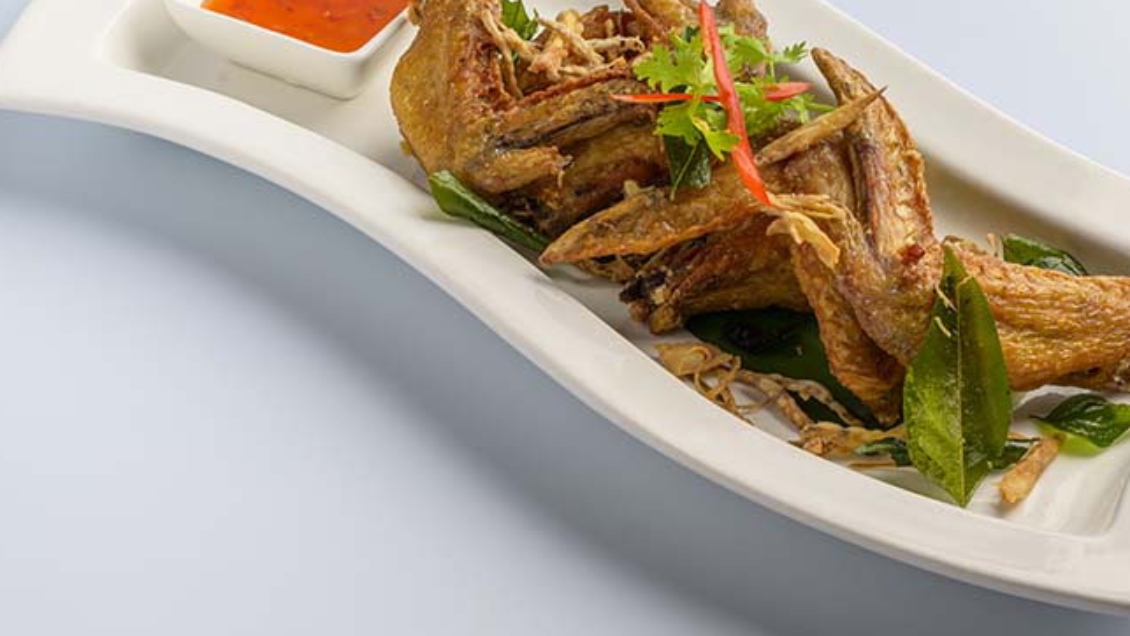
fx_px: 3986
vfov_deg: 9.1
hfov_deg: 16.1
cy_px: 278
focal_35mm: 133
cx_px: 692
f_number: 8.5
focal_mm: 85
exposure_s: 1/200
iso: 80
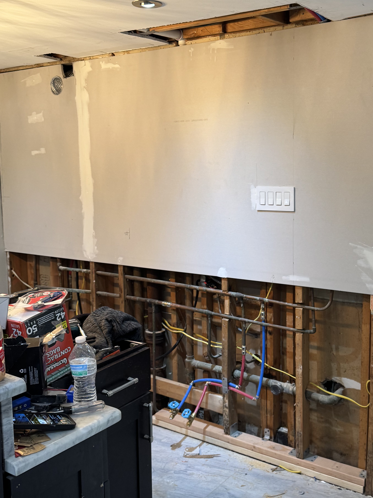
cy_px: 234
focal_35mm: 38
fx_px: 546
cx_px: 247
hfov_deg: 37.3
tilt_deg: -8.4
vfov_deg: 48.9
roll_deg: -0.8
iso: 160
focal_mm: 6.76
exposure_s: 1/60
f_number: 1.78
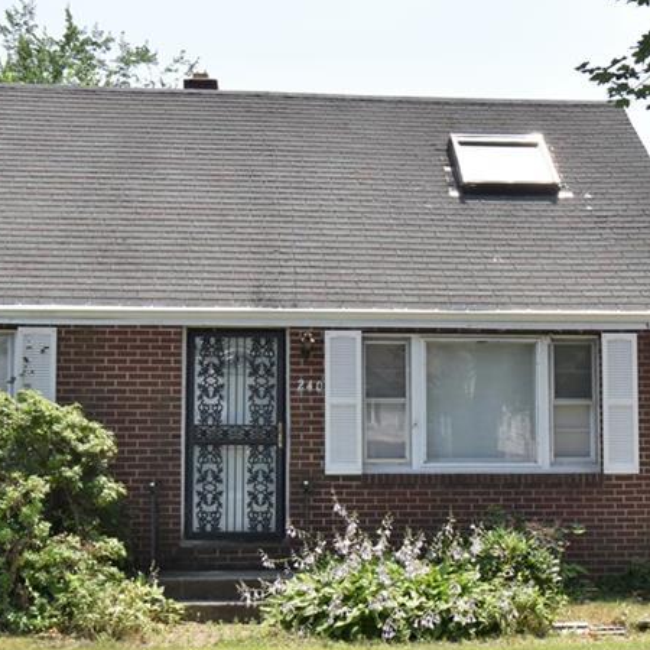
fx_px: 1232
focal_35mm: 58
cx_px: 396
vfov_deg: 29.5
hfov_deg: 29.5
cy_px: 396
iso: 500
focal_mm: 20
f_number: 10
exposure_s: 1/400
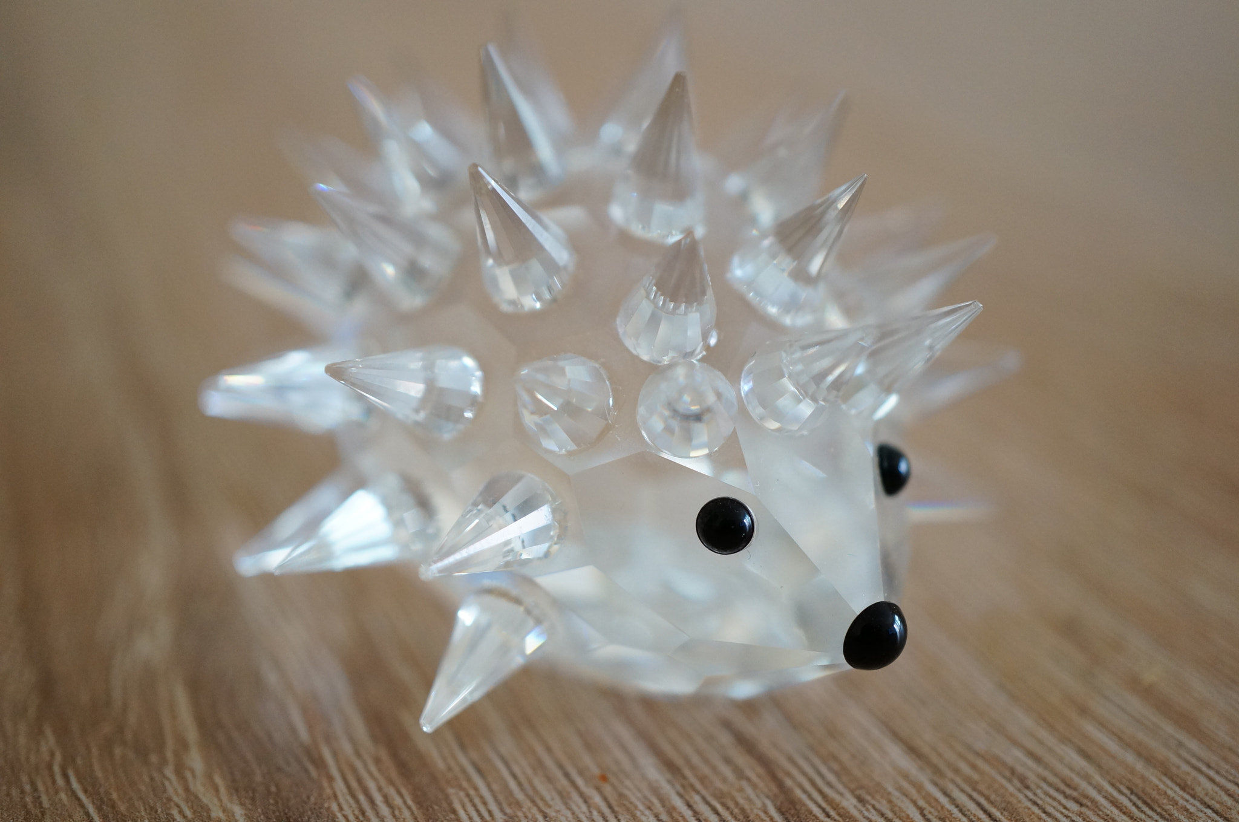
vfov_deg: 29.8
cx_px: 620
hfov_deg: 43.7
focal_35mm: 45
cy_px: 411
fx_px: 1546
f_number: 3.5
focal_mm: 30
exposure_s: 1/30
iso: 800
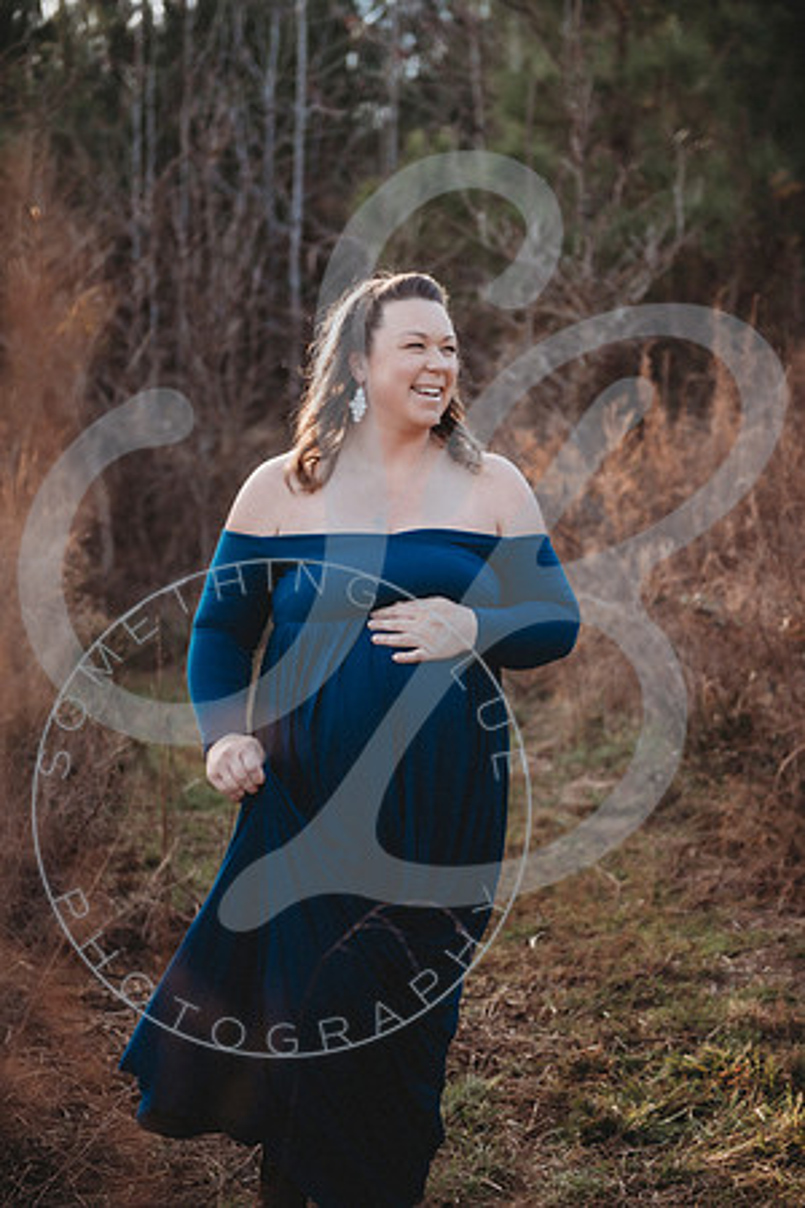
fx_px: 2348
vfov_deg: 28.8
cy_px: 604
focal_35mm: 70
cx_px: 402
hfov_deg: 19.5
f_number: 2.8
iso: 100
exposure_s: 1/640
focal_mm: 70
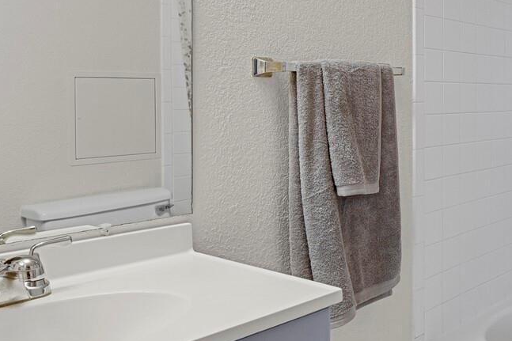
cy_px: 101
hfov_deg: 43.7
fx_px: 597
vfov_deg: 31.5
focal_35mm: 42
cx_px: 427
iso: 10000
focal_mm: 17
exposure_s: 1/20
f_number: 8
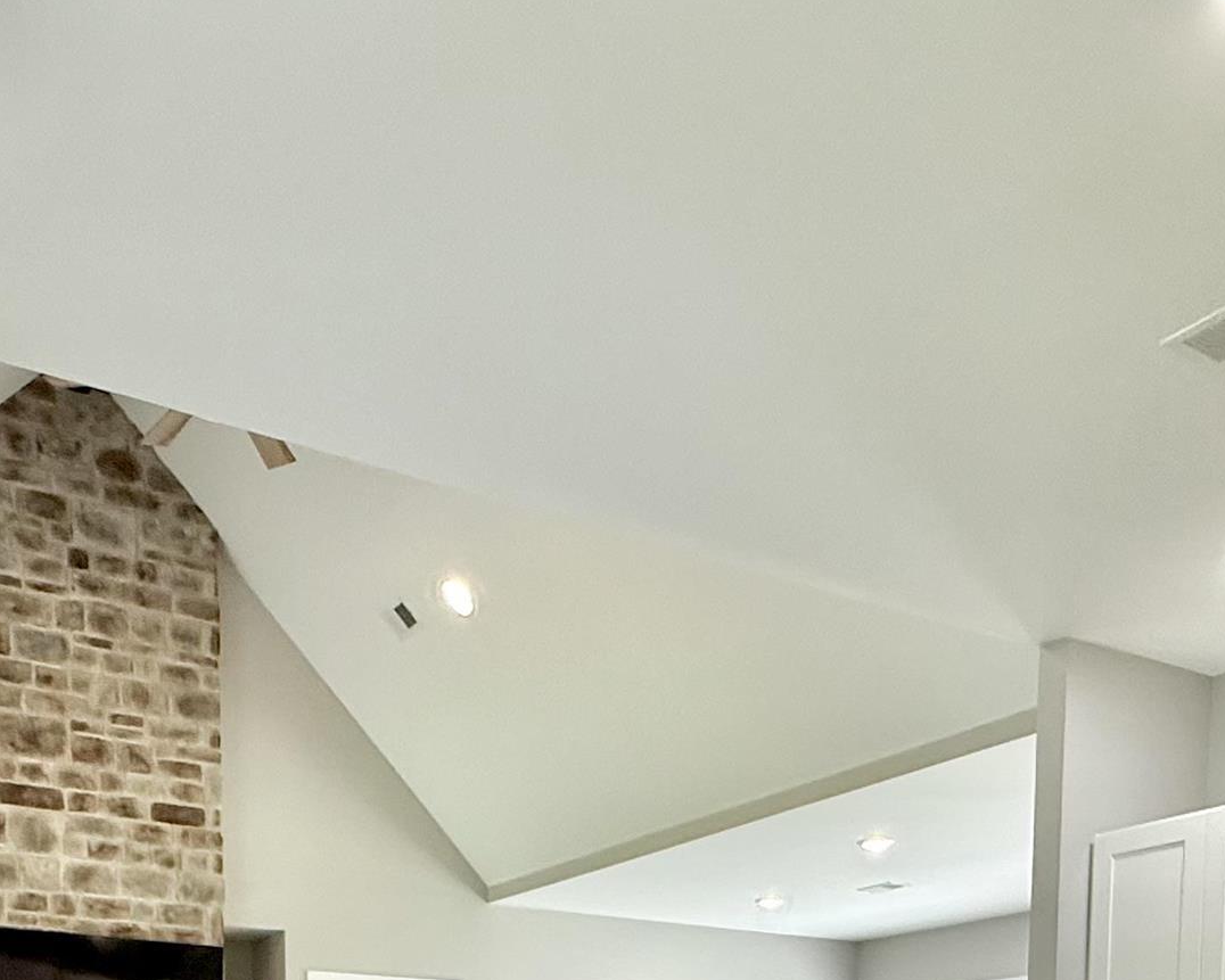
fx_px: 1414
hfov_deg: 46.8
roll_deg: -0.3
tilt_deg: -4.7
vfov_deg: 30.4
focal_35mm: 39
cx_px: 545
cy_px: 1269
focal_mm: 2.22
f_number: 2.2
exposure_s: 1/120
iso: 320
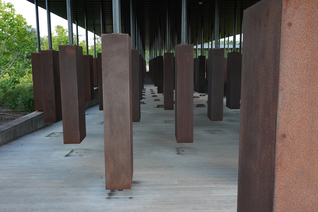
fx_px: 309
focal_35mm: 35
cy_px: 106
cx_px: 159
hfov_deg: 54.4
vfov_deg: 37.9
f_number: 11
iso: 3200
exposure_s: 1/100
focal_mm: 35
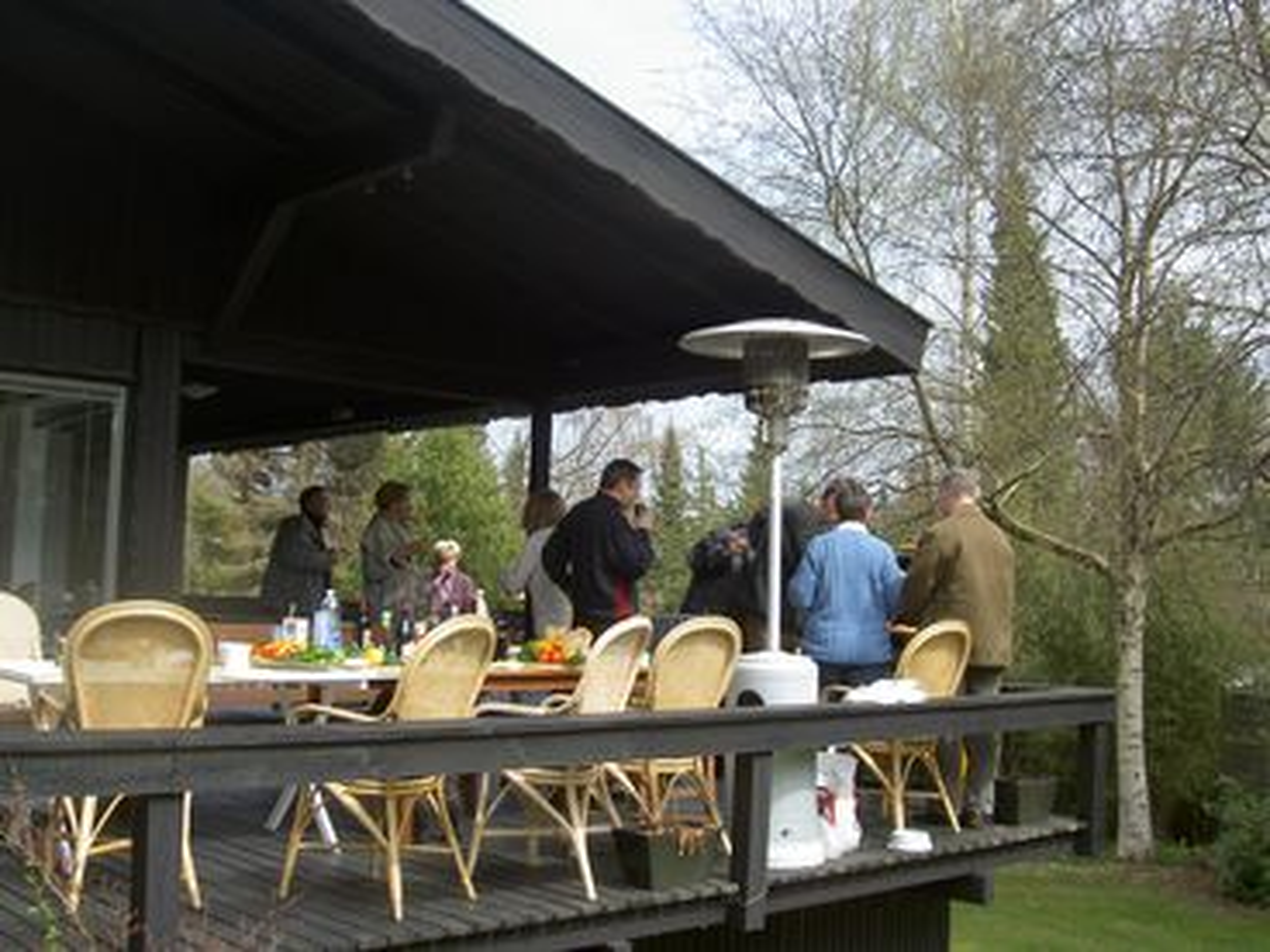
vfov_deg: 36.8
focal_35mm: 39
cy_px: 476
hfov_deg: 47.9
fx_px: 1431
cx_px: 635
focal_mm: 8
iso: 100
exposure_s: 1/164
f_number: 4.7
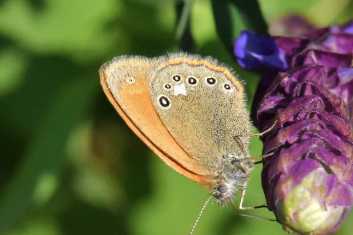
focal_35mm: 128
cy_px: 118
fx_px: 1250
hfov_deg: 16.1
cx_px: 176
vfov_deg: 10.7
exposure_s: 1/4000
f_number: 18
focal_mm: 85
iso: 8000
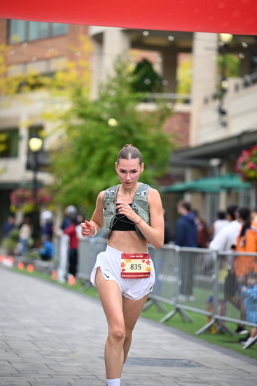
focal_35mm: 140
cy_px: 193
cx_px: 128
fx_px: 1498
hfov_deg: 9.8
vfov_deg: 14.6
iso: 640
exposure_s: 1/2000
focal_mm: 140
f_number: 2.8
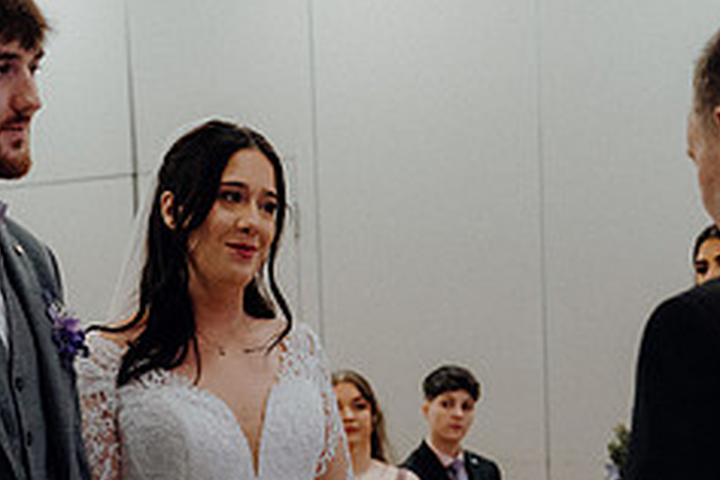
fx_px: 2200
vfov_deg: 12.2
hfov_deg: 18.6
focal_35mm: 110
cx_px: 352
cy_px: 530
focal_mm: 45
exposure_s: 1/200
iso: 5000
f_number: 3.5
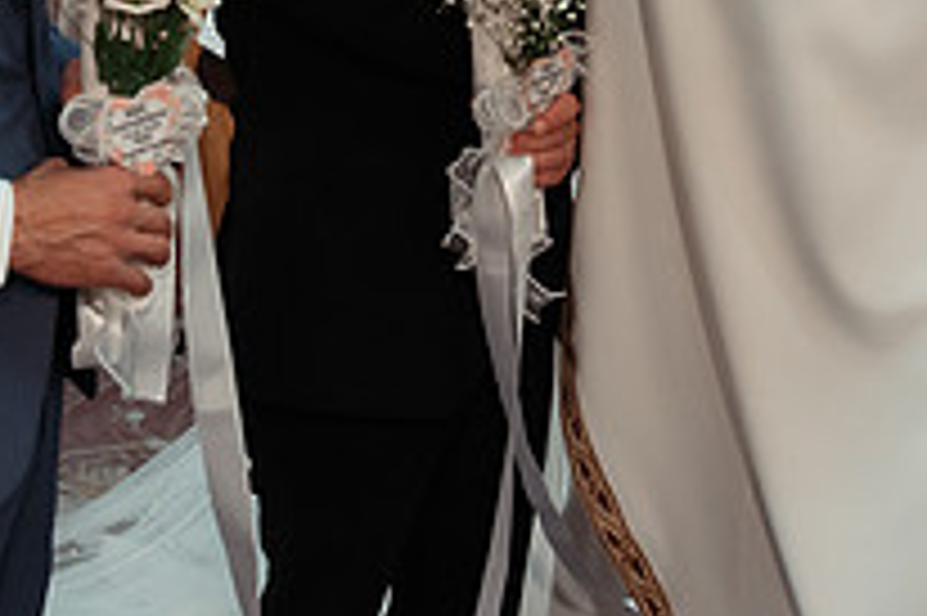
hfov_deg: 26.2
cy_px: -306
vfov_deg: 16.2
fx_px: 1981
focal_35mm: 77
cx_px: 341
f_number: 3.2
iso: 1250
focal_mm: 24
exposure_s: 1/200
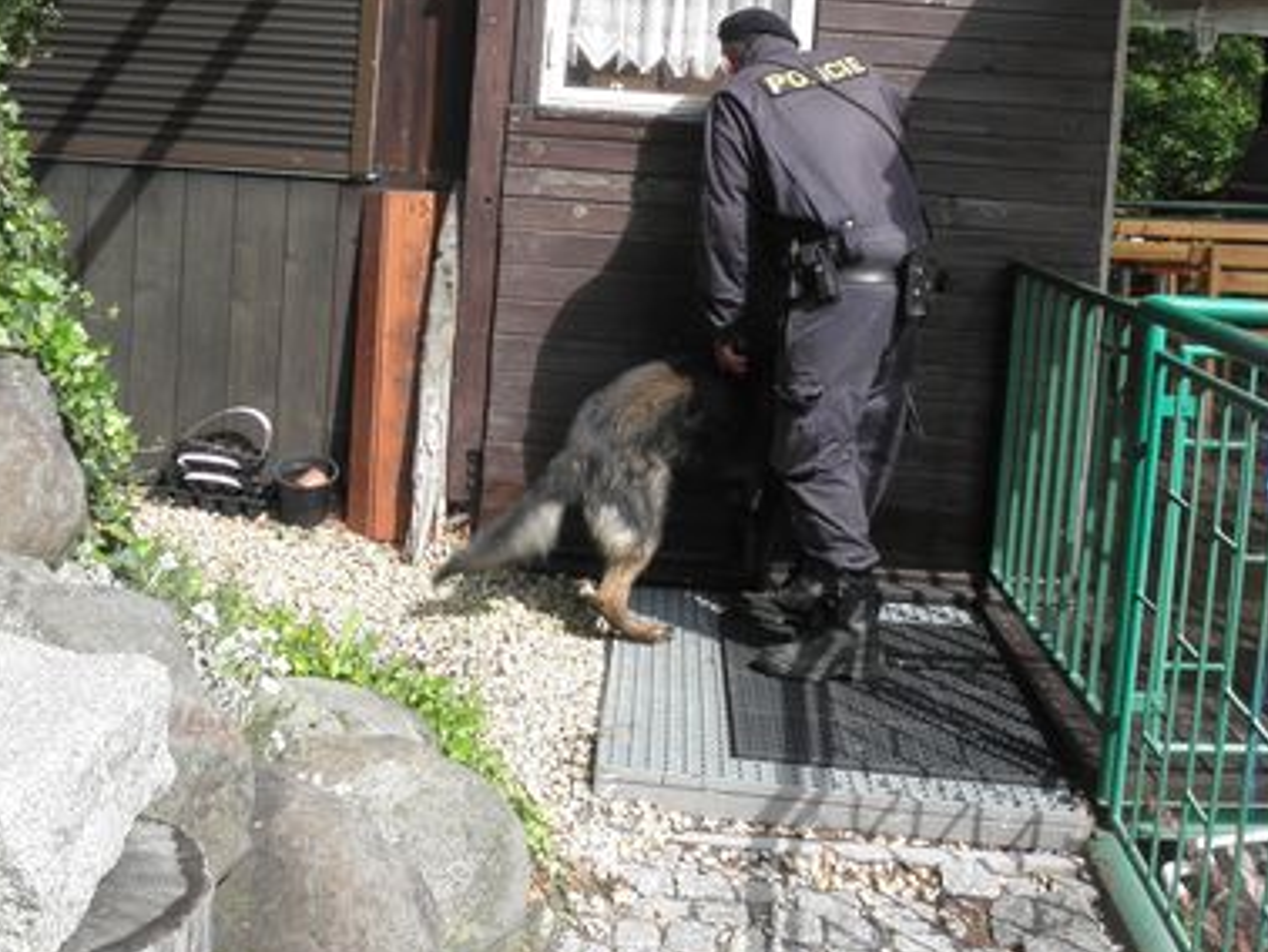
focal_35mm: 44
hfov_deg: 42.9
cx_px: 631
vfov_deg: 32.1
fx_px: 1613
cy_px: 194
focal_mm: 4.6
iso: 64
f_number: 5.6
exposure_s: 1/160
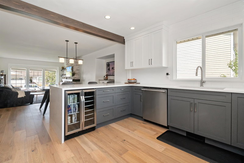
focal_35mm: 15
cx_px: 122
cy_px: 82
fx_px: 102
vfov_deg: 77.3
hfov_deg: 100.4
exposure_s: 1/200
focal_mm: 10
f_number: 10
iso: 320
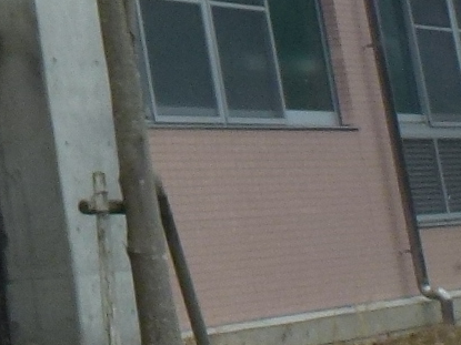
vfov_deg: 9.3
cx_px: -335
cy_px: -393
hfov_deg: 12.3
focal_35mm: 148
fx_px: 1970
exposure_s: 1/160
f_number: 4
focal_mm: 4.3
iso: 100
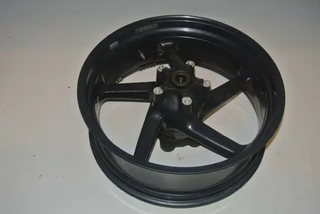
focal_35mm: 40
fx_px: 356
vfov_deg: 33.5
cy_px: 107
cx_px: 160
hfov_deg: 48.4
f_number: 4.2
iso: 200
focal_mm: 15.1
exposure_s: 1/60
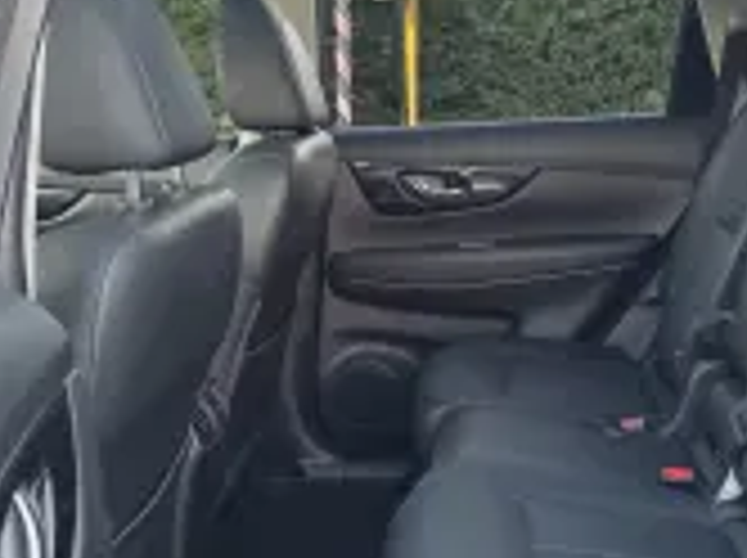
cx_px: 567
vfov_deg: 28.9
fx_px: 1077
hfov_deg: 37.2
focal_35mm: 50
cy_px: 356
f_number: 1.7
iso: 500
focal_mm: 6.25
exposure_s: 1/100
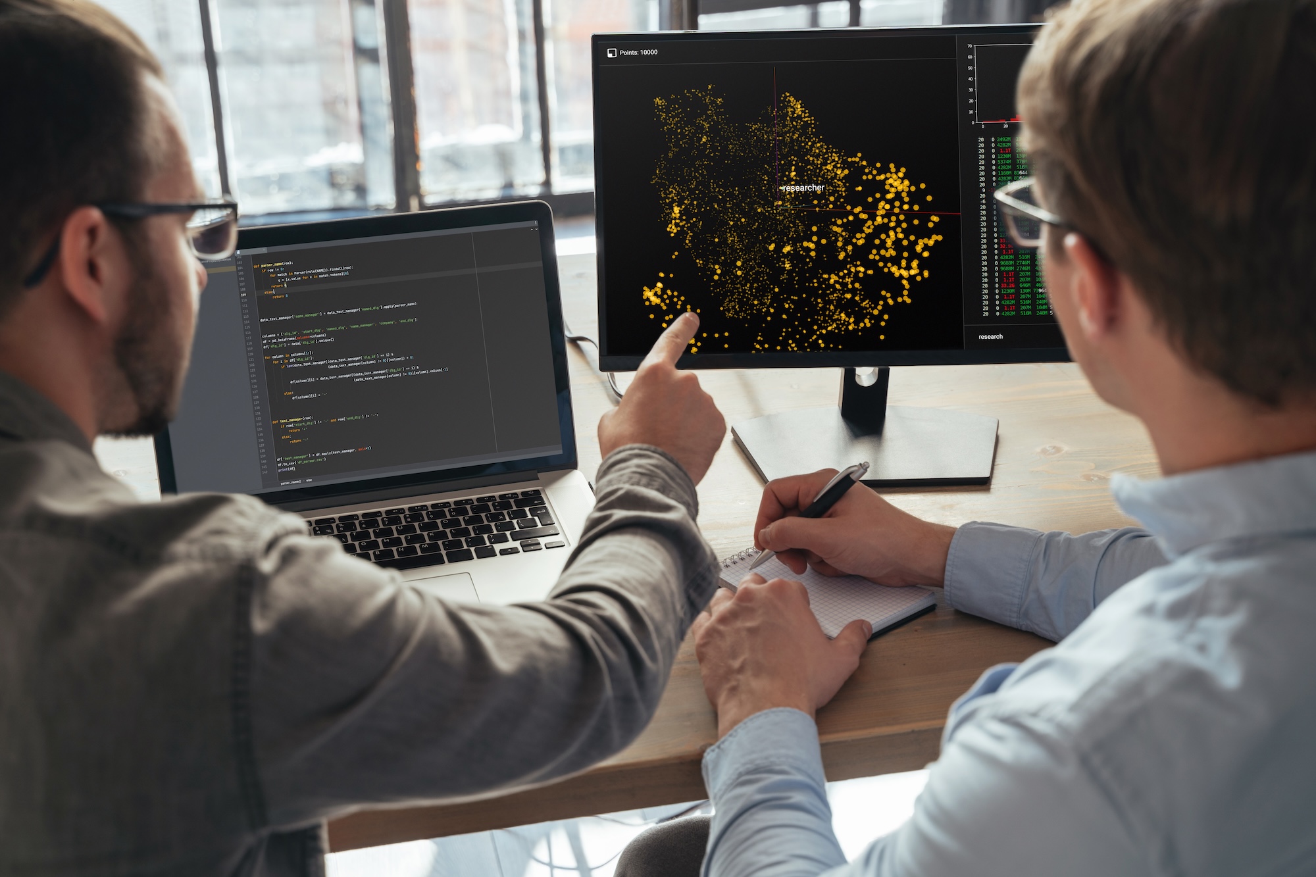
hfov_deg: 38.2
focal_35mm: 52
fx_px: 1901
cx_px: 658
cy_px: 438
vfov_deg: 26.0
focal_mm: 52
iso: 100
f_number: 4.5
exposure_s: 1/60
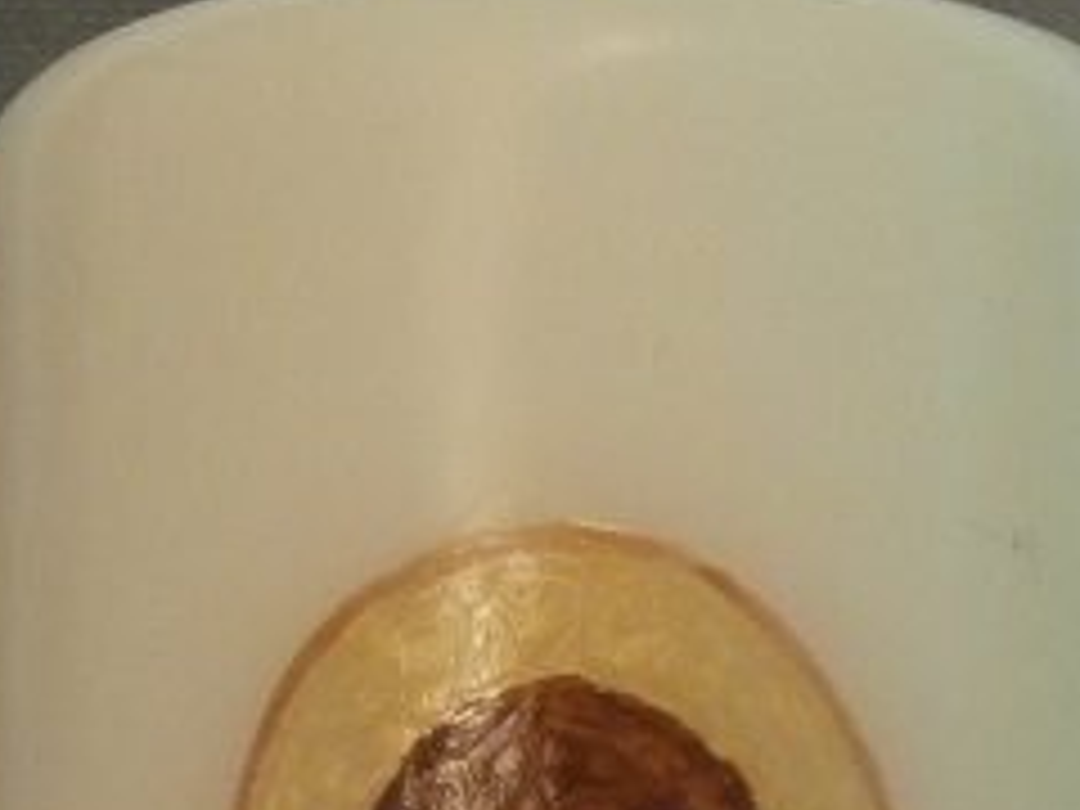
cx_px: 626
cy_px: 1580
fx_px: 4555
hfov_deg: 13.5
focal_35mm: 146
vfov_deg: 9.5
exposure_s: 1/13
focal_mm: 6.67
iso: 400
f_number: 3.9
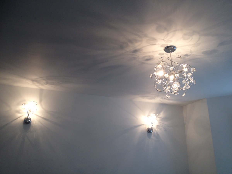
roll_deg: -2.8
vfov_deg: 40.7
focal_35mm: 35
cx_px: 116
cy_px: 87
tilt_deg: +18.2
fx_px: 235
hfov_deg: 52.6
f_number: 2.4
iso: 50
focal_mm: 4.28
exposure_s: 1/60
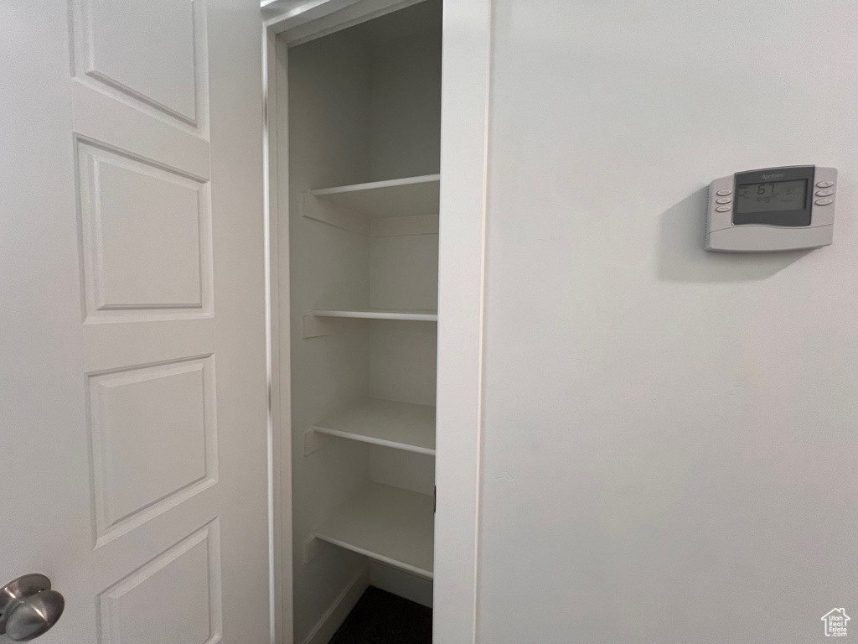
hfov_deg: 106.2
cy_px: 322
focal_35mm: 13
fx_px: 322
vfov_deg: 89.9
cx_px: 429
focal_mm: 1.57
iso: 160
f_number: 1.8
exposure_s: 1/60
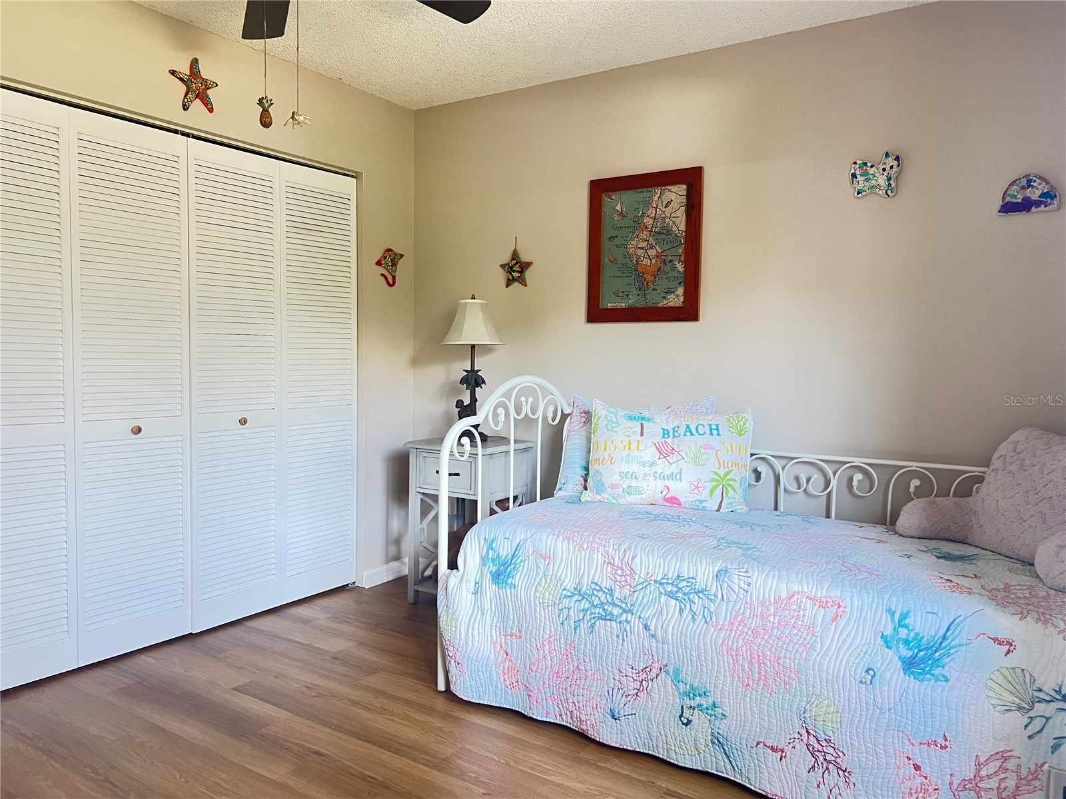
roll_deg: -1.0
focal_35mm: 26
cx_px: 533
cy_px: 400
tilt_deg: -3.6
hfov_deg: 67.3
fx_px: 801
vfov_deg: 53.1
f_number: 1.5
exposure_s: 1/60
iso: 320
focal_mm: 5.7
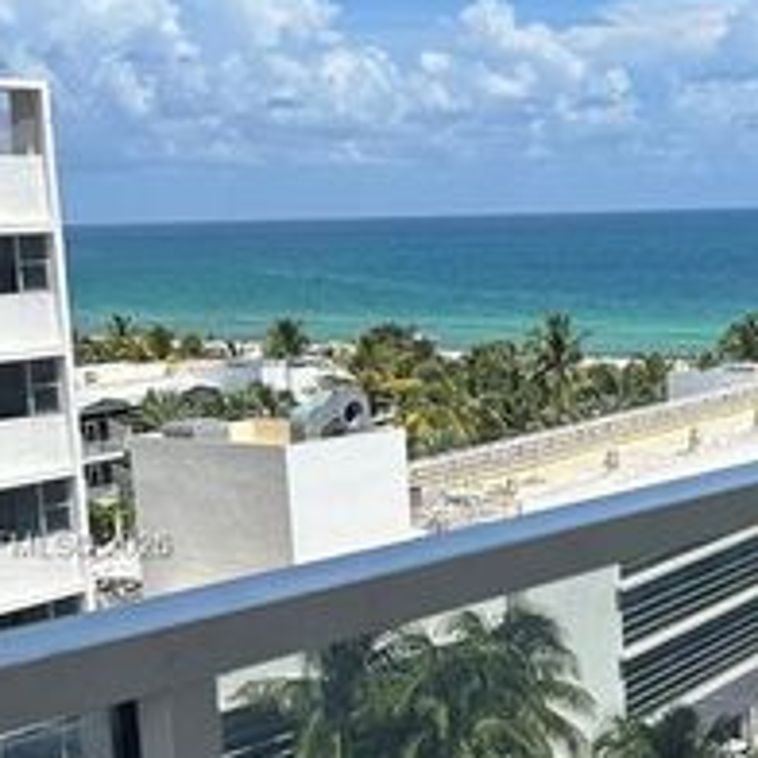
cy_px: 547
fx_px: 1932
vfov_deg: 22.0
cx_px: 739
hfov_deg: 21.5
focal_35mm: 78
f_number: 1.5
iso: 50
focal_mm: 5.7
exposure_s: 1/3704
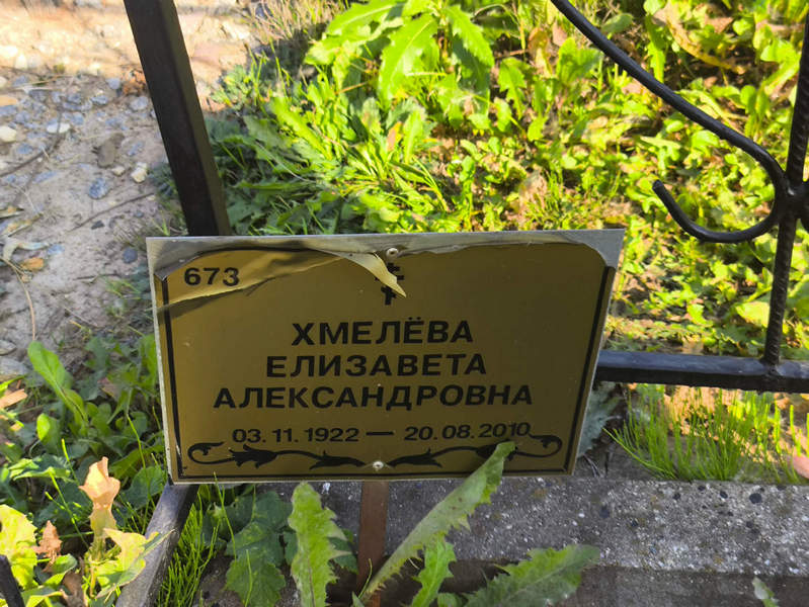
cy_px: 304
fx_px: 1169
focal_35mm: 50
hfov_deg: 38.2
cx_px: 404
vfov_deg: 29.1
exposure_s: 1/353
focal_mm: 4.71
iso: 50
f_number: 1.7
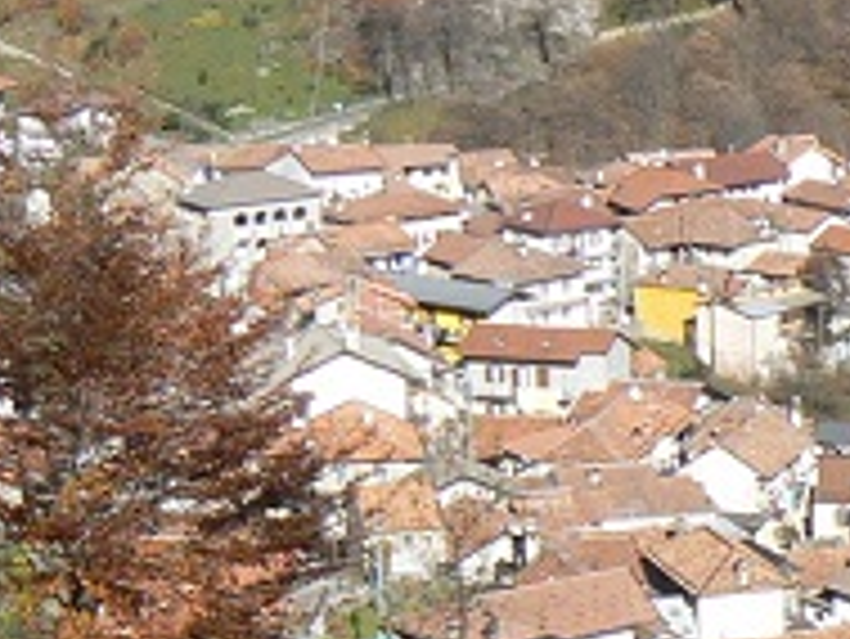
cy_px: 506
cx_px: 1156
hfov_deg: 14.1
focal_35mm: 133
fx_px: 3268
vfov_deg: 11.1
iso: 80
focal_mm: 6
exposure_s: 1/500
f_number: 5.6
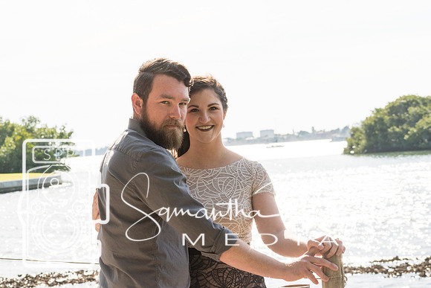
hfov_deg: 19.0
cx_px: 211
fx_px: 1289
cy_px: 142
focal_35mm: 108
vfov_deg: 12.7
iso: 200
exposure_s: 1/1250
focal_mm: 70
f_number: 9
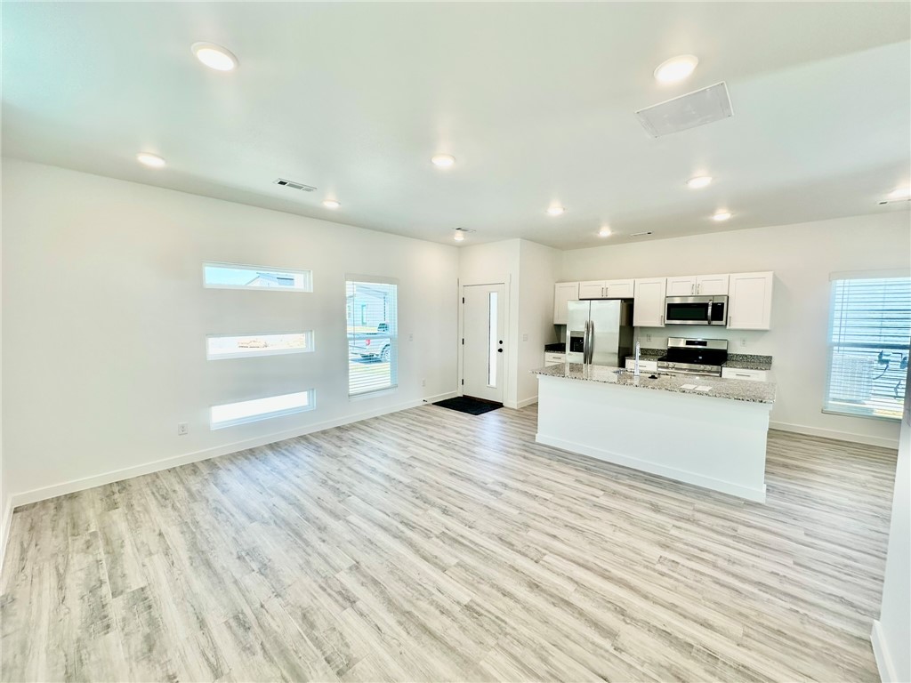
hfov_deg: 102.1
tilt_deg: -3.3
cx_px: 456
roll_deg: -0.1
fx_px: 368
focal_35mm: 14
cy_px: 342
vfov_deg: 85.7
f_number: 2.2
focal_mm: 2.22
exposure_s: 1/134
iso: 40
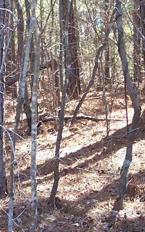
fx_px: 872
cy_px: 113
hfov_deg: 9.4
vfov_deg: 15.1
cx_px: -1
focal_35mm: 138
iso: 80
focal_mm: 6.3
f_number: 2.8
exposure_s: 1/80
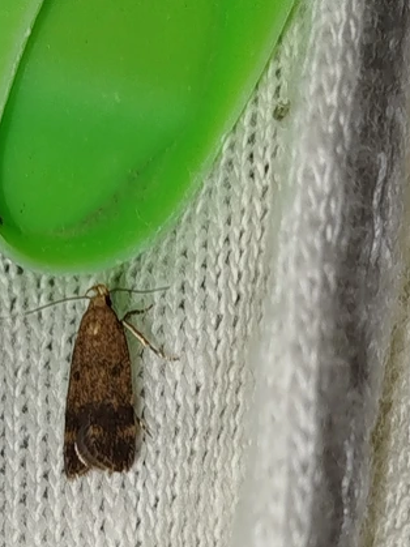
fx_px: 2244
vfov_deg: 13.8
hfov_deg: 10.4
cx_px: 103
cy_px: 414
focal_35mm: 142
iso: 64
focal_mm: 5.31
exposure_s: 1/50
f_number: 1.7
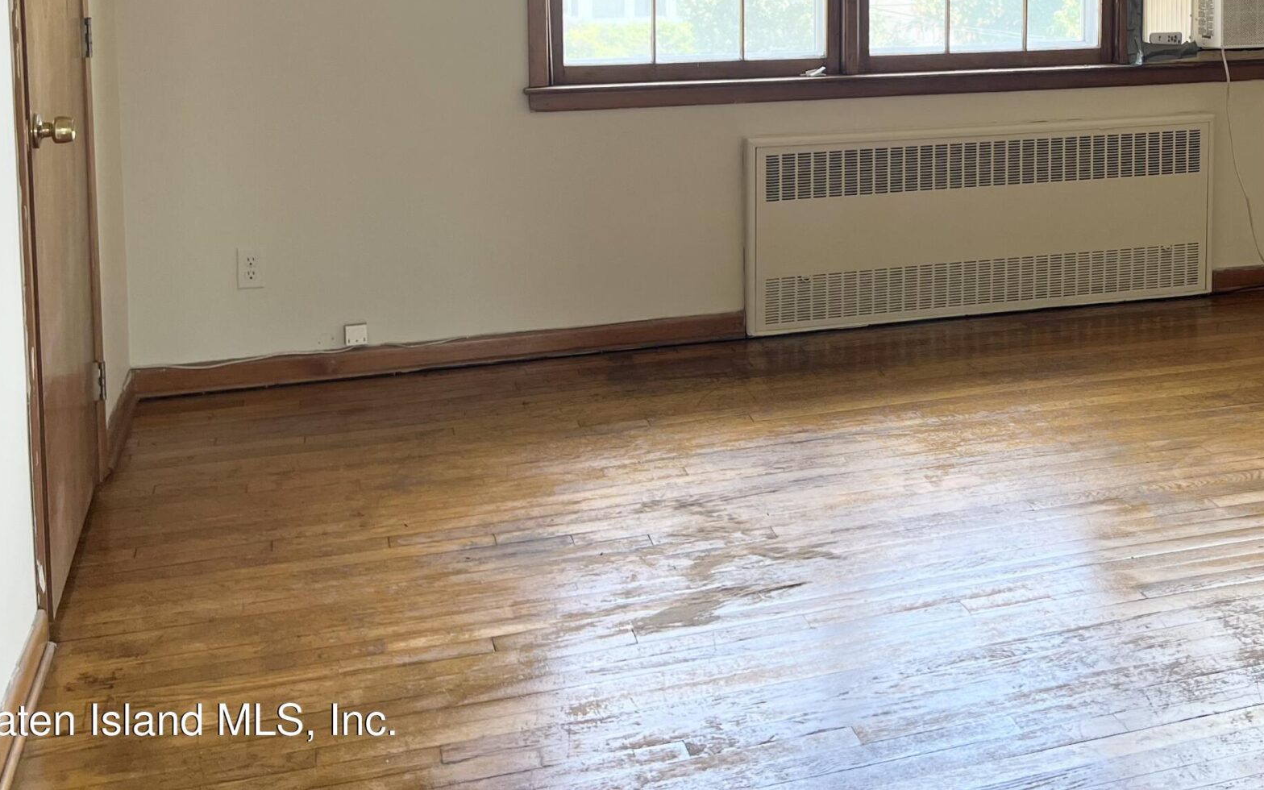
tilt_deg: -5.4
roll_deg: +0.0
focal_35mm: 45
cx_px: 840
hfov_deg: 43.7
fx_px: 1550
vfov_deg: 27.1
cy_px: 17
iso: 64
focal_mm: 5.7
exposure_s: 1/121
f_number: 1.5
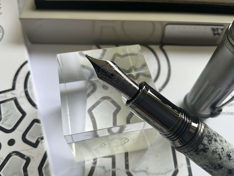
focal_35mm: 29
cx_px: 117
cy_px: 88
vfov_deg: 48.2
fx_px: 196
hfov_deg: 61.7
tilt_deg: -58.3
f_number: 1.8
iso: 20
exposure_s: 1/122
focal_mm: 3
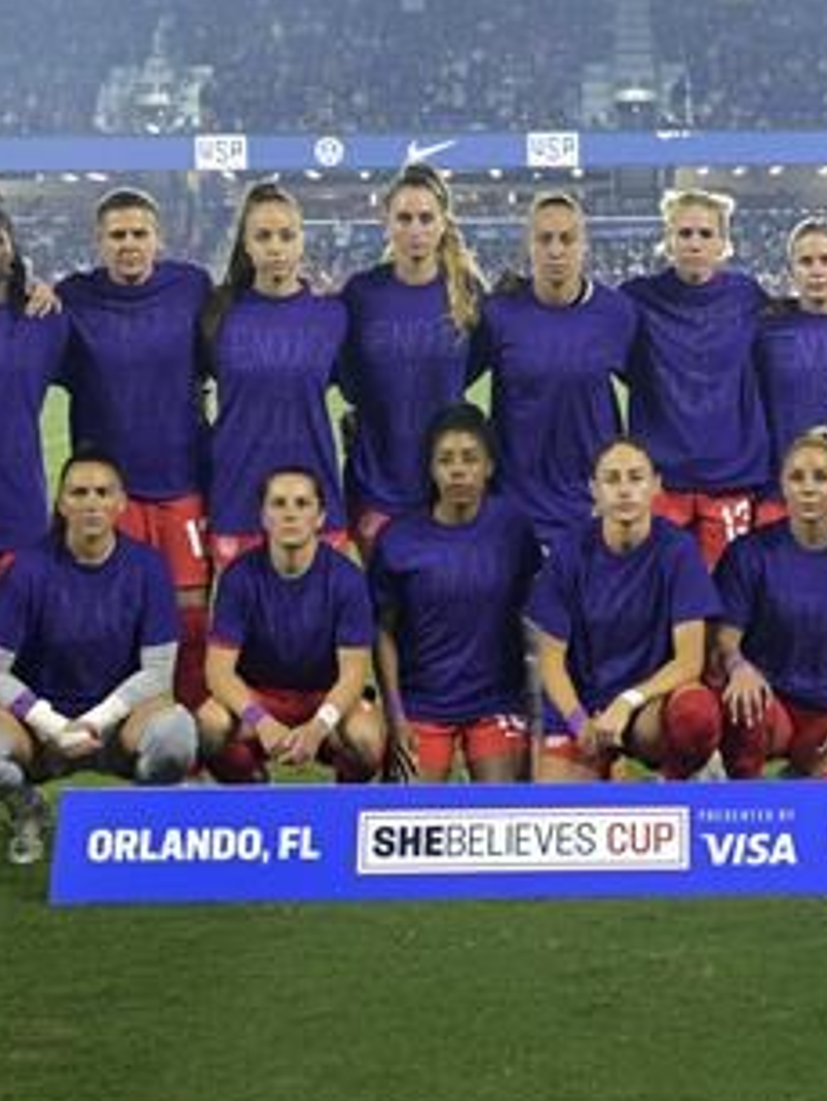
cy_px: 374
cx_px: 726
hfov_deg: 17.4
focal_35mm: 84
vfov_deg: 23.2
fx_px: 2674
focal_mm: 27.5
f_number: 5.6
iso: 1250
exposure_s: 1/250
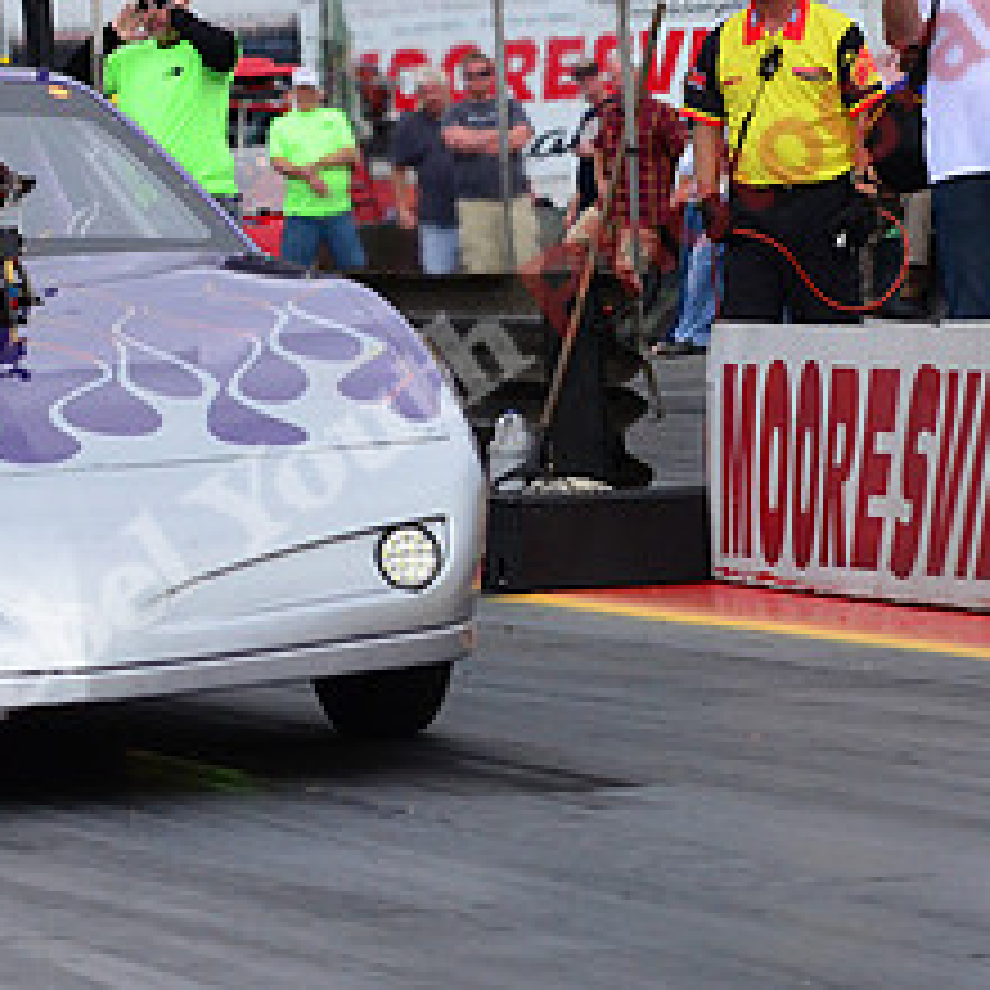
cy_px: 302
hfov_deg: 5.0
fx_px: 11393
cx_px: 603
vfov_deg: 5.0
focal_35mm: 352
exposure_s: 1/1250
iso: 1000
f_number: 9
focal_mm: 105
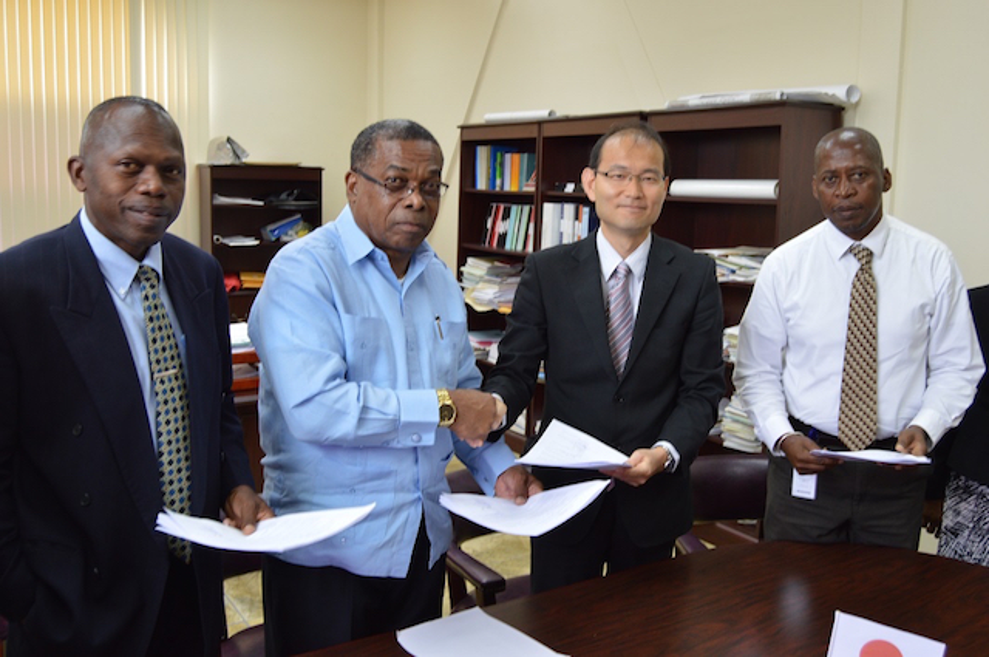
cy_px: 328
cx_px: 494
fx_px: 905
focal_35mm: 33
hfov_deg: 57.3
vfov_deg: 39.9
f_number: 5
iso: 400
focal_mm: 22
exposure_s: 1/40
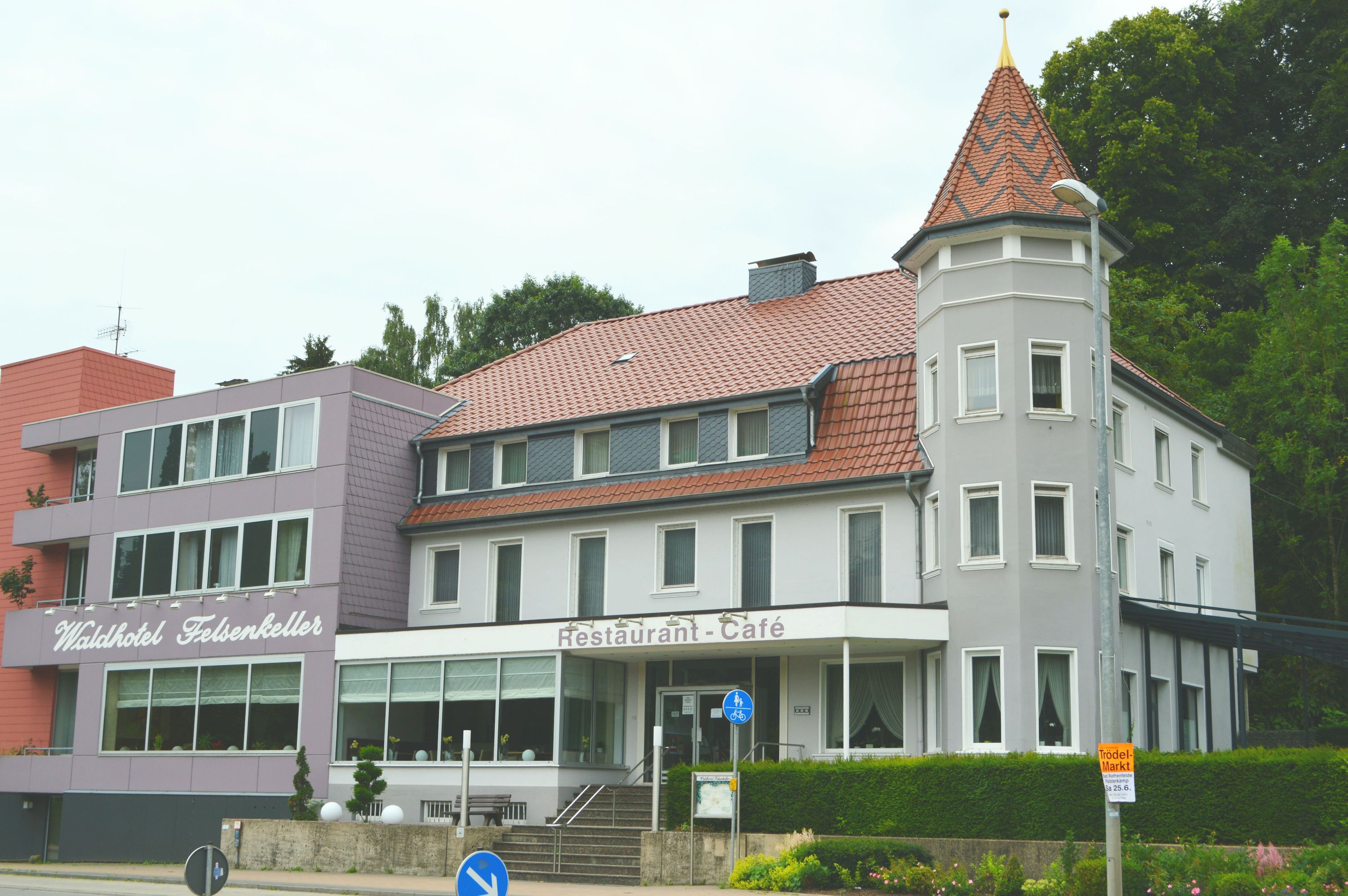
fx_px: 1684
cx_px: 674
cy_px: 448
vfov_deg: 29.8
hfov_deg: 43.6
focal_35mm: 45
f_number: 7.1
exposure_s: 1/200
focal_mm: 30
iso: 100
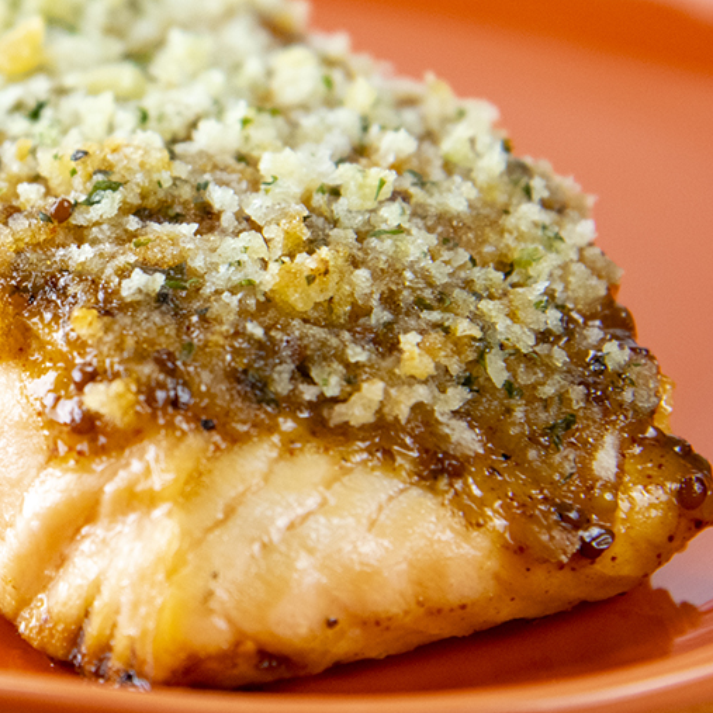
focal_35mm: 317
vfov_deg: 5.5
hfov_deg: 5.5
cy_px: 285
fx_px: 7387
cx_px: -51
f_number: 5.6
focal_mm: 105
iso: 800
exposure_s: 1/125
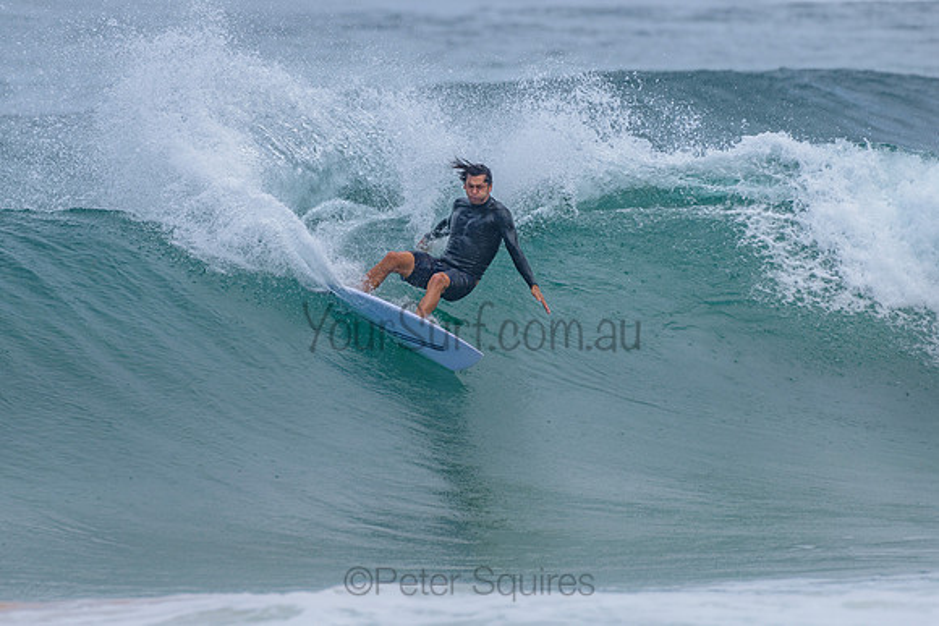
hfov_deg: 3.4
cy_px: 242
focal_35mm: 613
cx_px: 364
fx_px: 15985
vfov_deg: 2.2
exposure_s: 1/2000
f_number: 5.6
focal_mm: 500
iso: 320
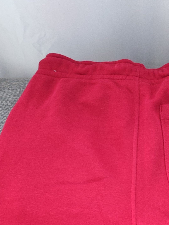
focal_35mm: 70
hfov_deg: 20.9
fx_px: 456
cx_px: 117
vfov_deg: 24.5
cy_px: 288
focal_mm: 5.95
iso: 749
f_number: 1.89
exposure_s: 1/50
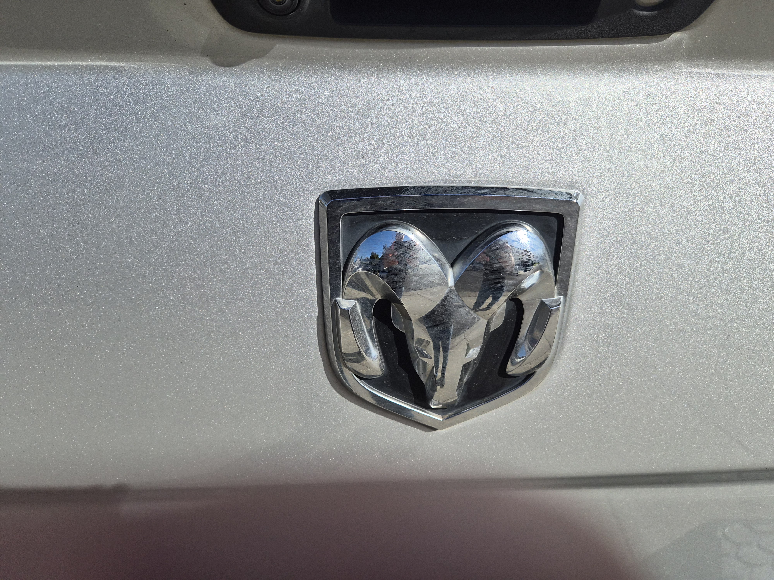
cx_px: 387
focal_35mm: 23
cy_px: 290
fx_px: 514
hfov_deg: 73.9
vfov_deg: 58.9
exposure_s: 1/6752
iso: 80
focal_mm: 5.4
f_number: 1.8
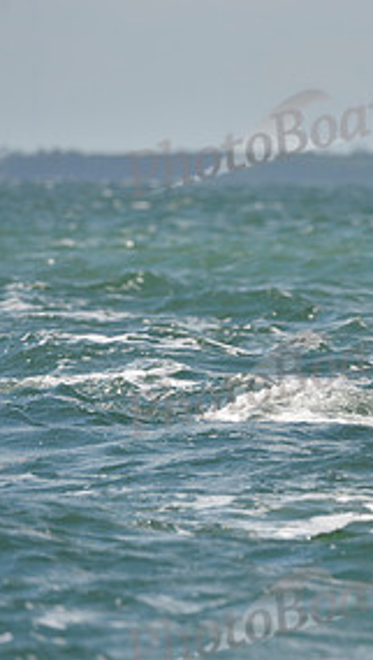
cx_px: 575
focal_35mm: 724
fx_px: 12689
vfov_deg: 3.0
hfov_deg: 1.7
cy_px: 226
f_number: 6.3
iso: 200
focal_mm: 340
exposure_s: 1/1250
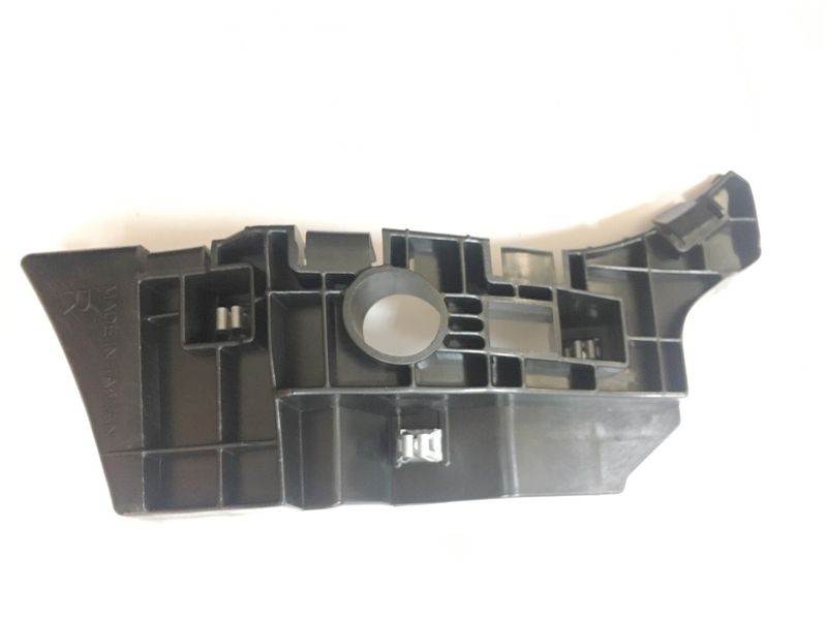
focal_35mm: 29
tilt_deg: -77.6
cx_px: 414
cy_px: 310
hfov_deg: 61.7
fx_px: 693
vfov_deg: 48.2
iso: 250
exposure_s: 1/15
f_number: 2.2
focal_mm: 4.15
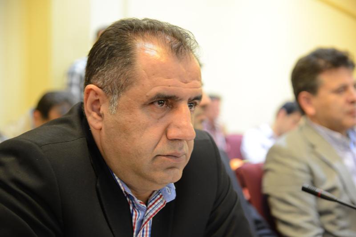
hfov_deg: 30.5
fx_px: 652
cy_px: 118
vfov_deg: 20.6
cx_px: 178
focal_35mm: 66
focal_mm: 66
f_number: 4
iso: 1600
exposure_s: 1/25
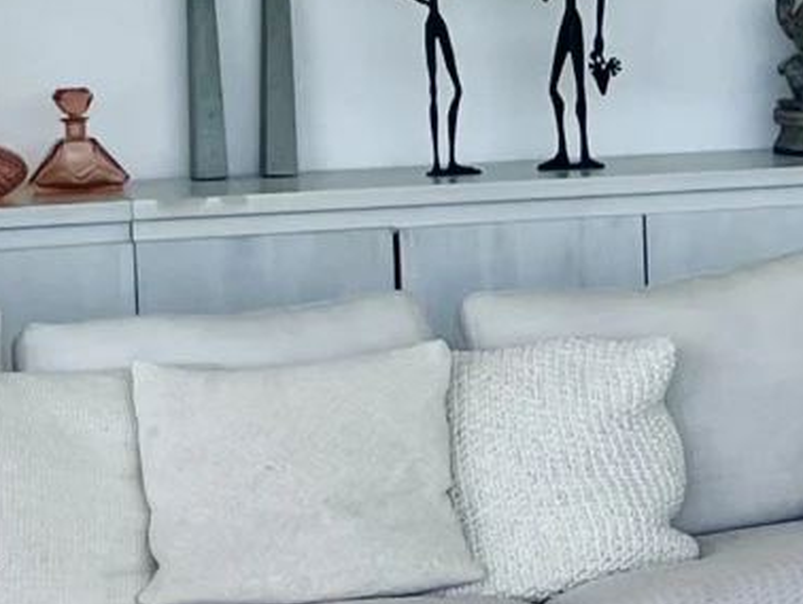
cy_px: 247
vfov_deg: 8.4
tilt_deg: -5.1
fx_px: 4085
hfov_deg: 10.2
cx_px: 1687
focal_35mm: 176
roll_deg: +0.4
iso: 32
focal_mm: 4.2
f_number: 1.6
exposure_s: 1/1195
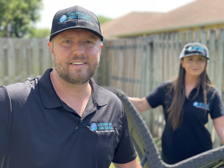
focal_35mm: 52
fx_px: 336
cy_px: 84
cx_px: 112
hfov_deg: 36.8
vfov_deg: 28.0
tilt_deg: -4.7
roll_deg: +0.9
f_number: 2
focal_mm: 6
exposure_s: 1/174
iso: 25
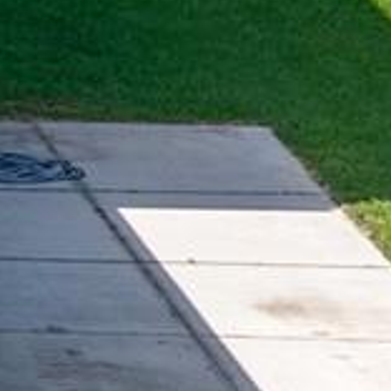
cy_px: 40
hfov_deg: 2.7
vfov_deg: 2.8
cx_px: -1366
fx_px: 8128
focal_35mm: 636
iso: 120
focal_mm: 19.35
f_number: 2.8
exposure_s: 1/800
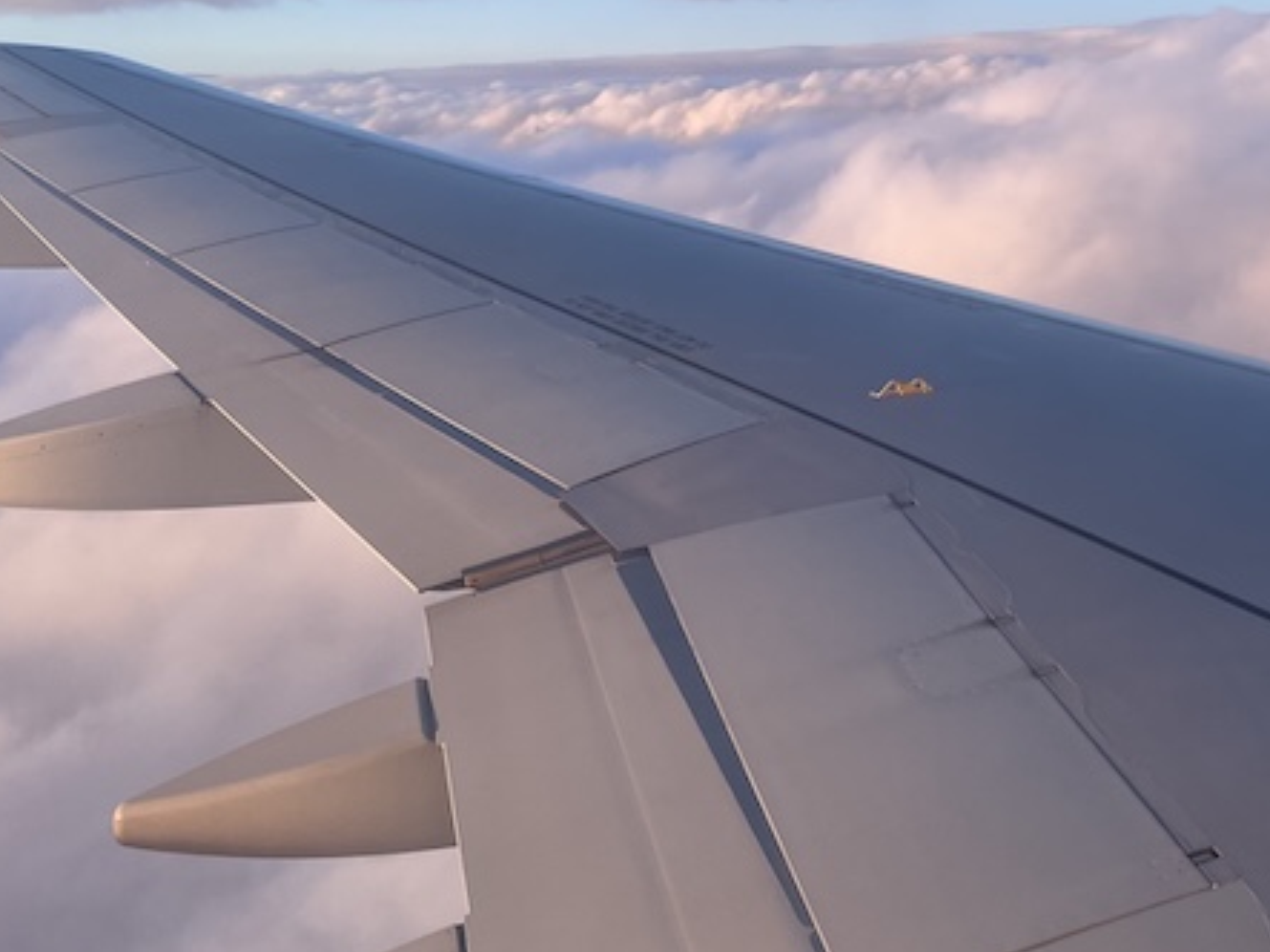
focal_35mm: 47
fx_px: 1724
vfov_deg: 29.6
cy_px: 100
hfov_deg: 38.9
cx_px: 1018
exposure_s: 1/430
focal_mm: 4.2
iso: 32
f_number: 1.6
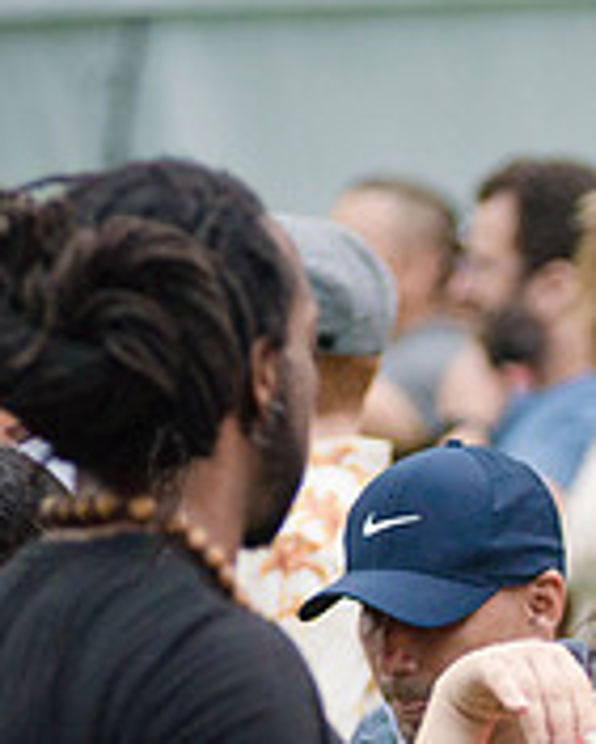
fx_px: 10552
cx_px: 710
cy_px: 695
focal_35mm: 479
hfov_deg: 3.2
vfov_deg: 4.0
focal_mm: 155
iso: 3200
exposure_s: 1/200
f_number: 3.2
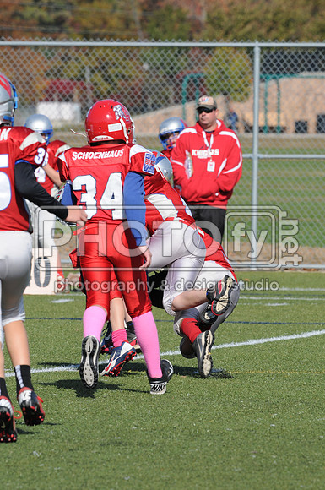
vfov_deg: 4.6
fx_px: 6112
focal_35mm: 450
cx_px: 162
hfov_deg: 3.0
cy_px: 245
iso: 200
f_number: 9
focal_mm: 300
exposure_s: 1/500
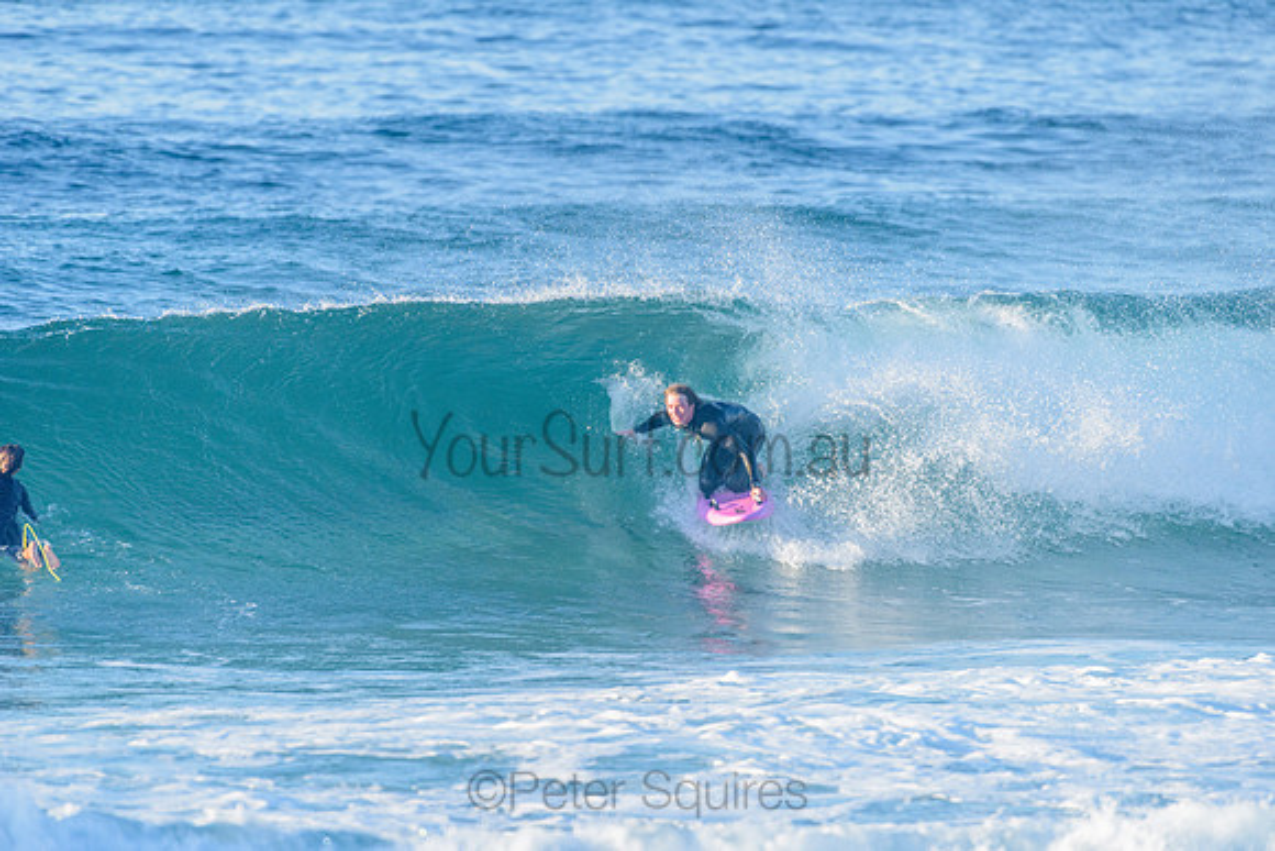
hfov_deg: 4.1
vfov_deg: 2.8
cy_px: 426
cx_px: 638
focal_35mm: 500
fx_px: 17712
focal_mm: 500
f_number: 5.6
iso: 640
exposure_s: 1/2000
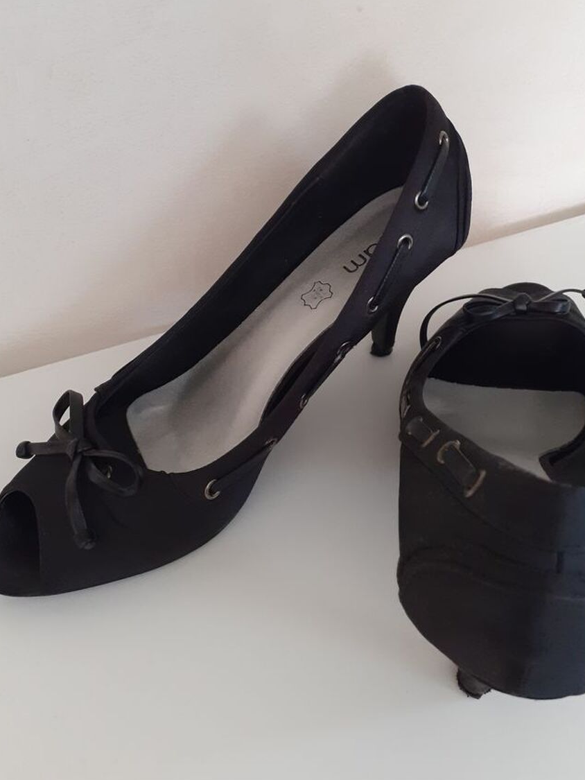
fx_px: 721
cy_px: 325
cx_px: 331
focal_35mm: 32
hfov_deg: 44.1
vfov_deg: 56.5
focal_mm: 3.6
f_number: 1.9
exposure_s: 1/50
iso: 250
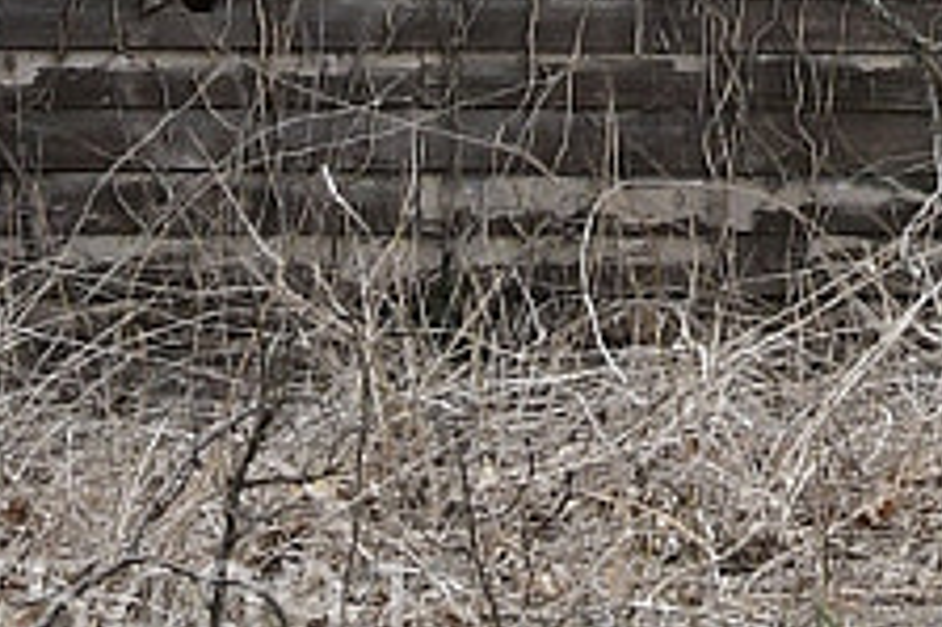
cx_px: 1594
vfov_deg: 3.1
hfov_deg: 4.8
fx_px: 11191
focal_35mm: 428
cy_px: -1304
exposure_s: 1/640
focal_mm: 40
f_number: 13
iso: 800
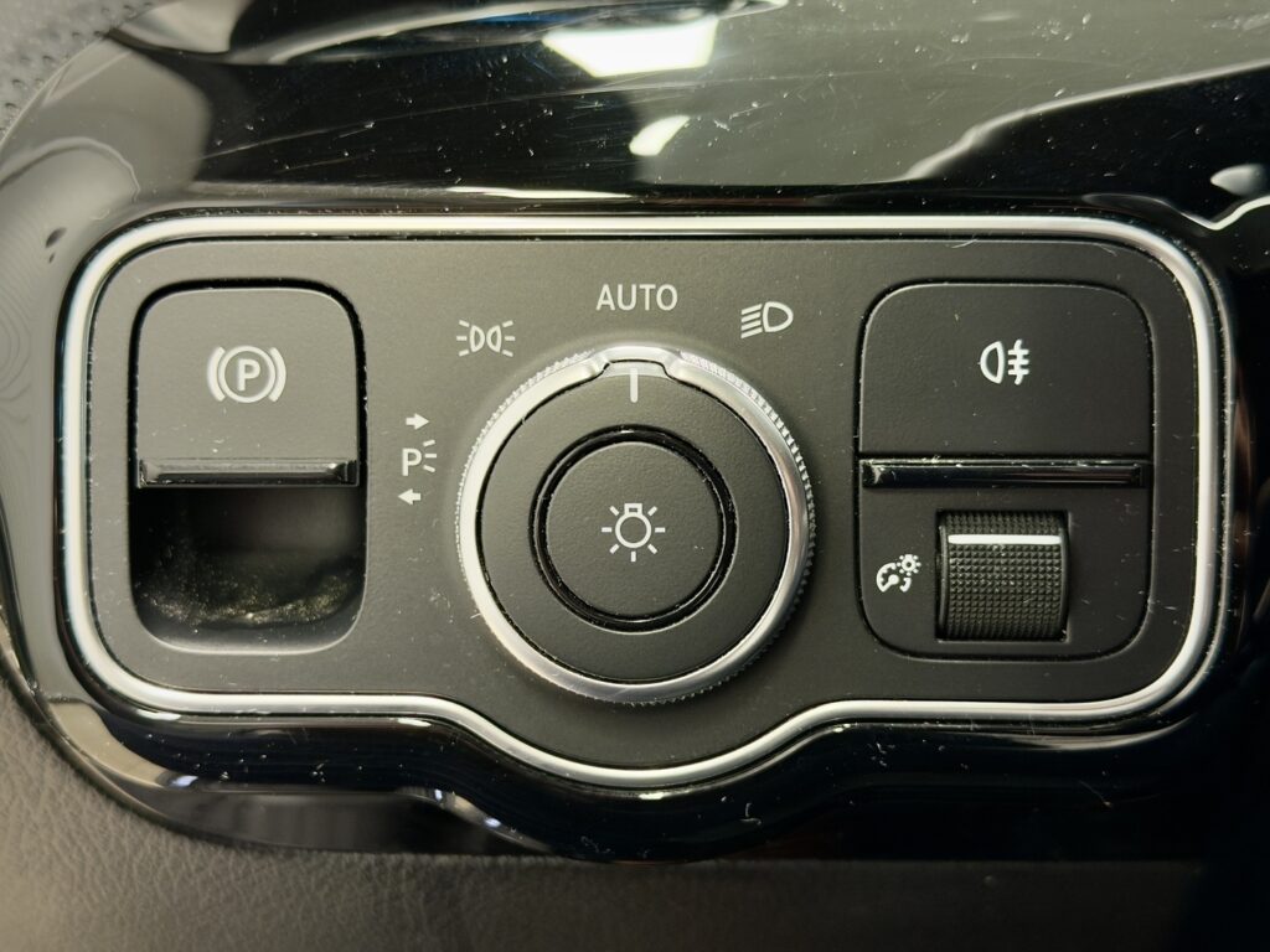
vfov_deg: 30.3
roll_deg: -0.5
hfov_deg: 39.7
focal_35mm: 48
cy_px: 476
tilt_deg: -16.3
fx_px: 1761
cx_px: 635
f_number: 1.78
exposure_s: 1/30
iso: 640
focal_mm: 6.76
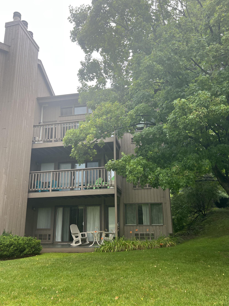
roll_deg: +0.6
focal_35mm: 27
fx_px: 238
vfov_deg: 65.3
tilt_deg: +16.1
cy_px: 156
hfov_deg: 51.3
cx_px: 112
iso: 50
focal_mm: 5.7
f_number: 1.5
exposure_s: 1/171
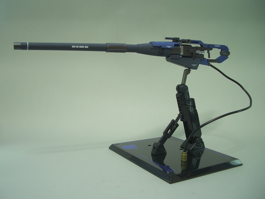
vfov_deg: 40.6
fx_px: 268
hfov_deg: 52.7
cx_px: 132
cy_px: 100
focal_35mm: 35
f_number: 2.6
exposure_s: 1/15
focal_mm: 5.8
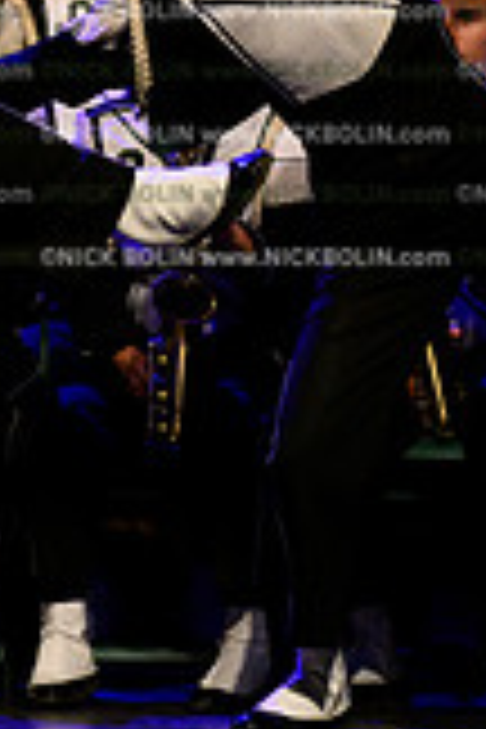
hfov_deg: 1.7
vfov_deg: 2.5
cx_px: 243
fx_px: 16867
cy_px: -176
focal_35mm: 833
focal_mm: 300
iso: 6400
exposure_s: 1/500
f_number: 4
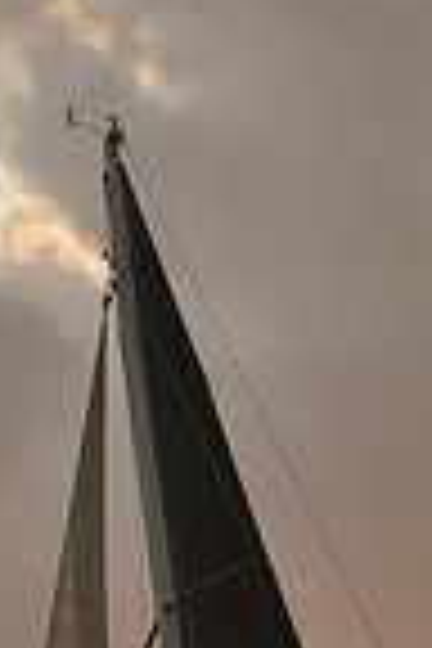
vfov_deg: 5.7
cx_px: 245
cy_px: 886
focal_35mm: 362
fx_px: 6515
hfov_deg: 3.8
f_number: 8
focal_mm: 90
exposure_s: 1/500
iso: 400
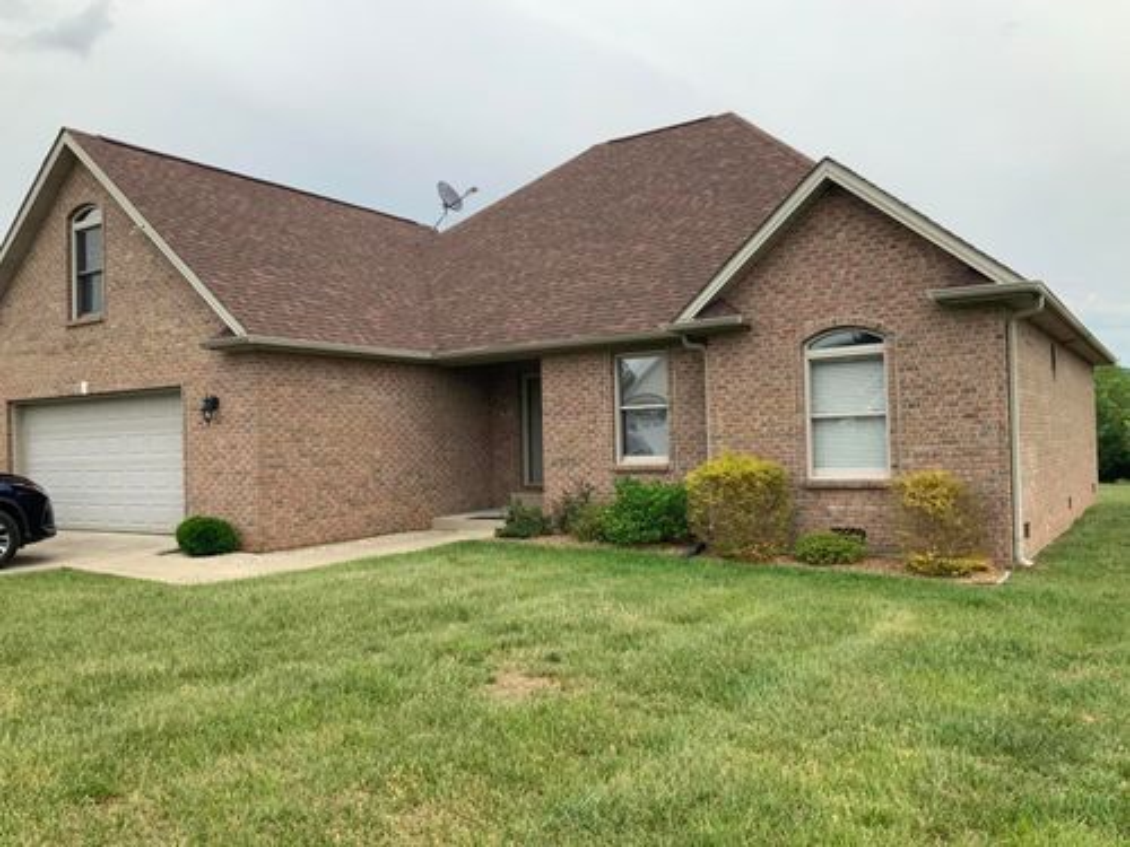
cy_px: 424
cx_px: 565
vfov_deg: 48.2
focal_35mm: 29
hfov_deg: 61.7
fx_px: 947
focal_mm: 3
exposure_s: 1/1342
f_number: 1.8
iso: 16
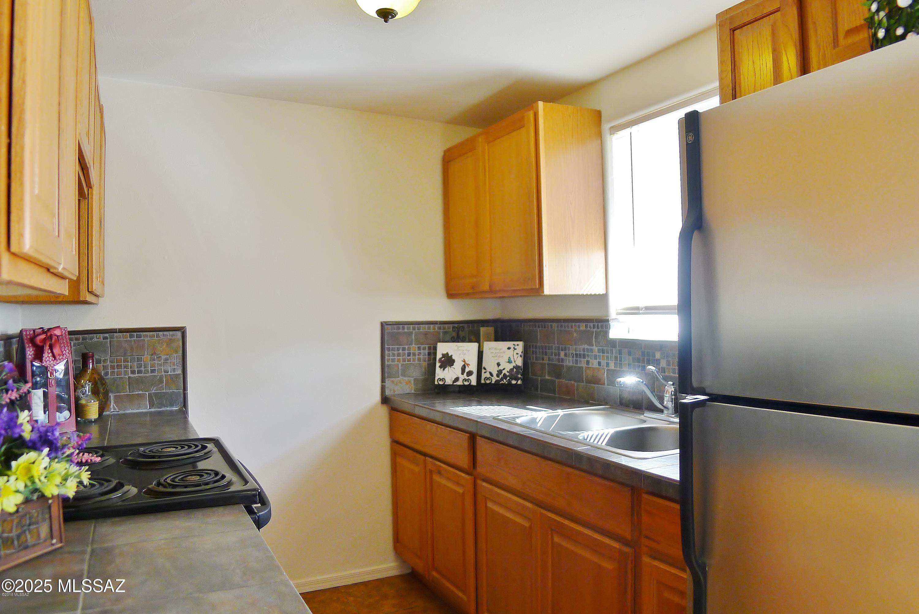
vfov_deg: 37.9
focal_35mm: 35
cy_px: 307
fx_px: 894
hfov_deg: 54.4
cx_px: 460
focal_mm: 7.5
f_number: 2.3
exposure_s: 1/60
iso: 100
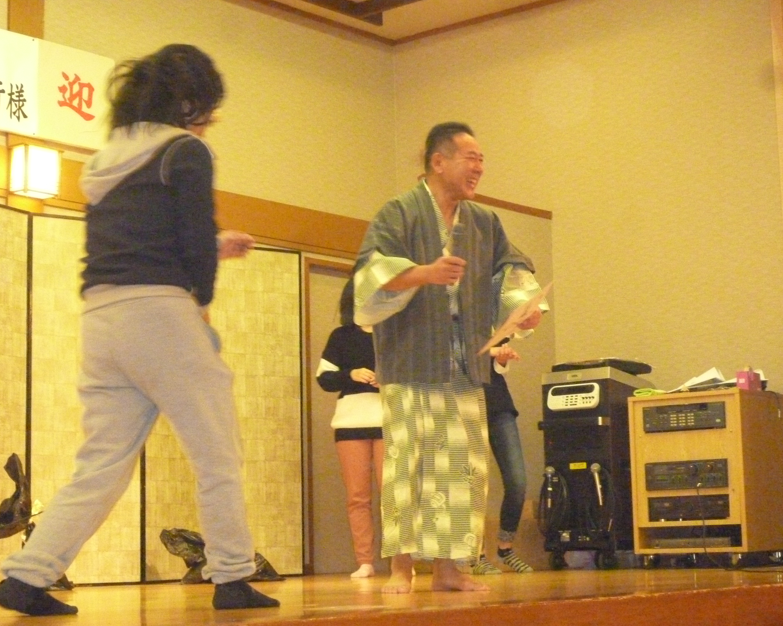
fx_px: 1692
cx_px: 401
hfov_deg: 26.1
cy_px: 313
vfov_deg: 21.0
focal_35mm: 73
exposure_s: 1/40
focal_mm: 12.4
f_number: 5.1
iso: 1600
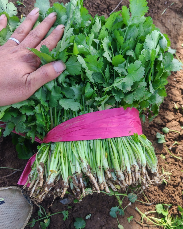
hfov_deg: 50.0
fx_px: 196
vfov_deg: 60.4
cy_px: 116
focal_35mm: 29
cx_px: 93
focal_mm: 5.52
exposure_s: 1/190
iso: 50
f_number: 1.95
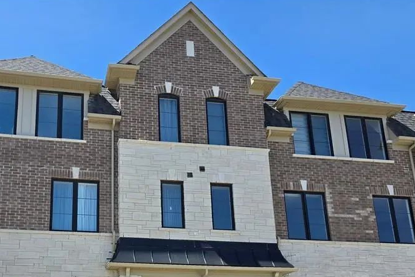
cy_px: 235
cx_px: 119
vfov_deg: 34.4
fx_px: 426
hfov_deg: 50.4
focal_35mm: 37
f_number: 1.7
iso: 12
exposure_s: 1/336
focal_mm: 6.3
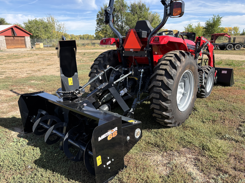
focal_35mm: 26
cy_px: 92
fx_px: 184
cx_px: 122
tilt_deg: -15.4
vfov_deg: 53.1
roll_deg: +1.8
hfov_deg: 67.3
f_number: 1.6
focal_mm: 5.96
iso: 50
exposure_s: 1/1517
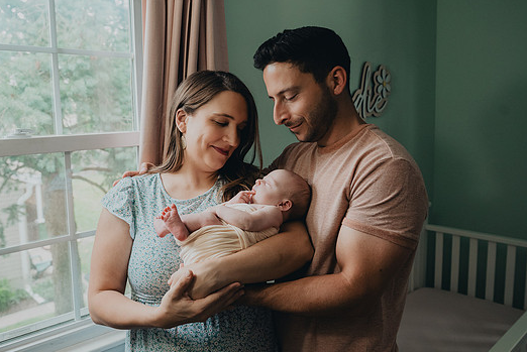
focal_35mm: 32
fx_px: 469
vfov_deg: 41.2
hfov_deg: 58.5
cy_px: 160
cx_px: 236
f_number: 4
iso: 1250
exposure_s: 1/125
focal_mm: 27
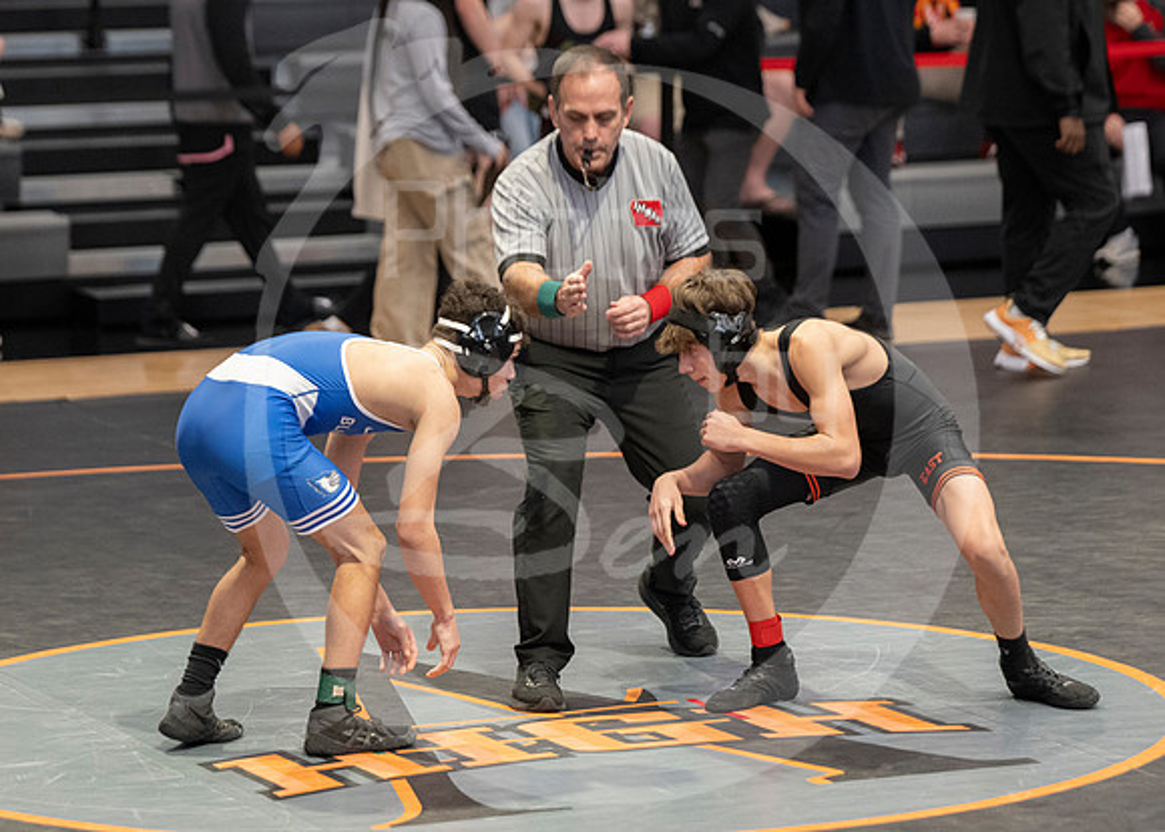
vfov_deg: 8.8
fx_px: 5427
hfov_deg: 12.3
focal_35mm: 164
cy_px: 466
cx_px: 527
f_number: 2.8
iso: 3200
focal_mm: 105
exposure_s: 1/1000
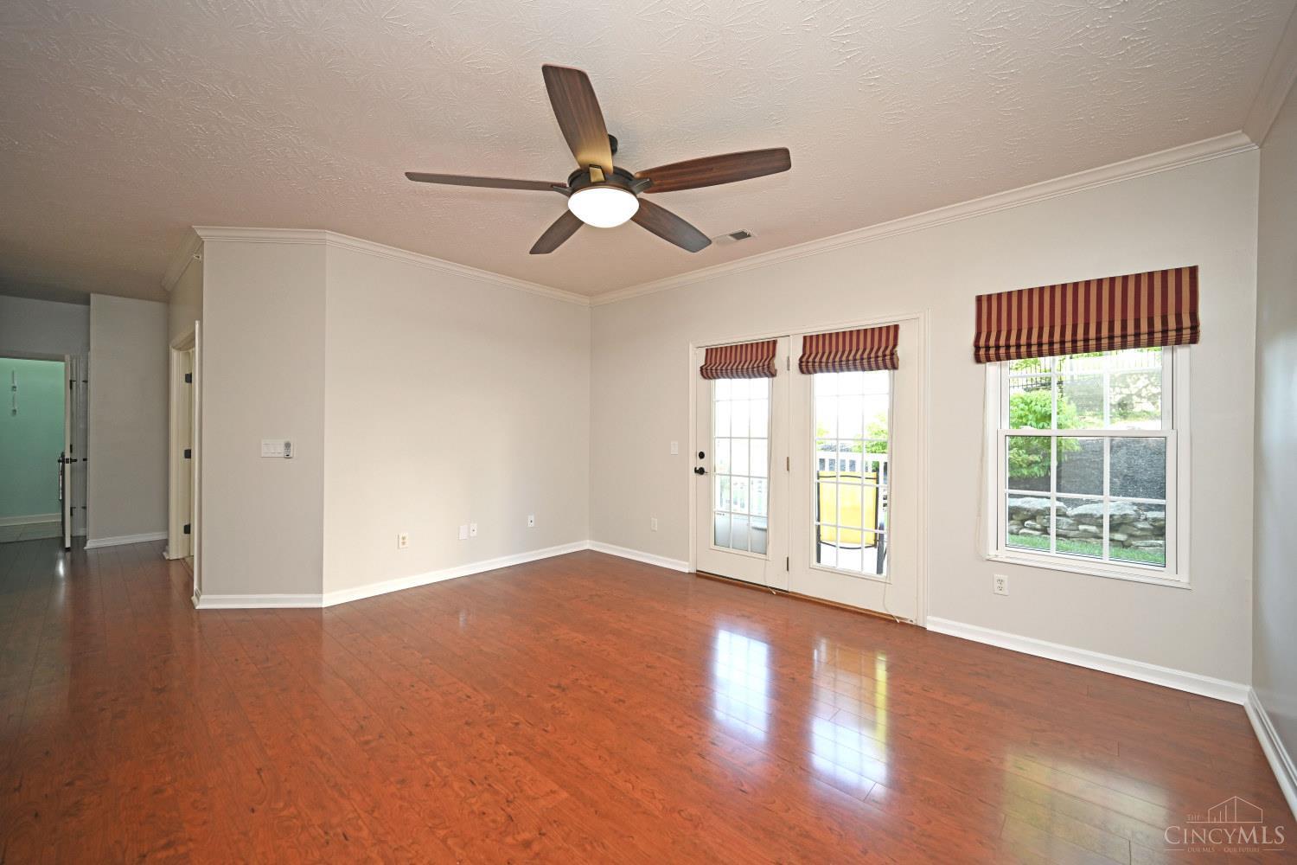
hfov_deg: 104.3
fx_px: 504
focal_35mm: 14
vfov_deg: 81.2
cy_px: 432
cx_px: 648
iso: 360
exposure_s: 1/60
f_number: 4
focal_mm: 14
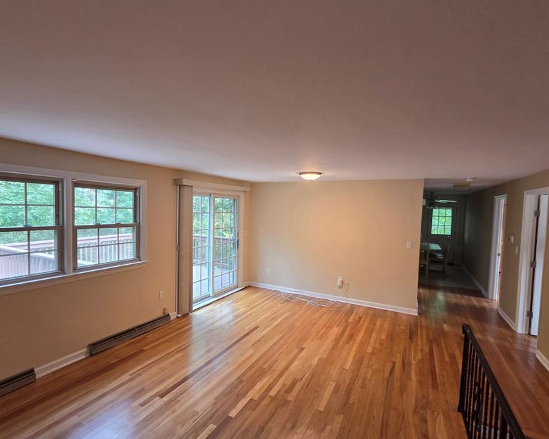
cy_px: 226
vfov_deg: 80.4
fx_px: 260
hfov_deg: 92.9
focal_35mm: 16
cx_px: 252
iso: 250
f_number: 2.2
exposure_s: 1/60.2
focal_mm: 2.2
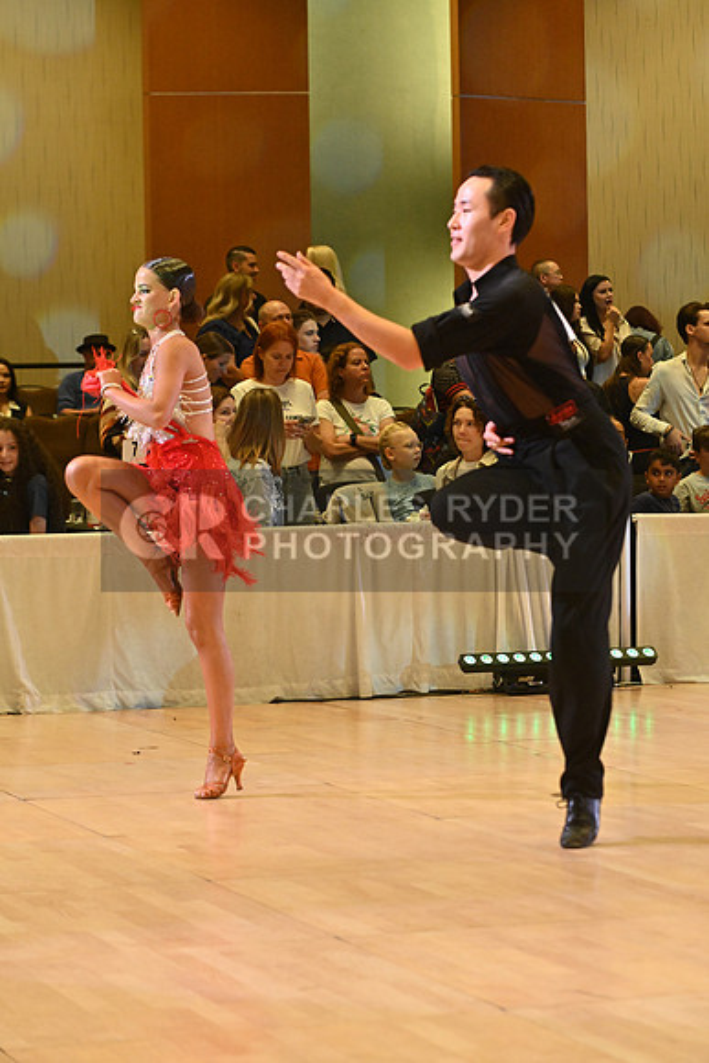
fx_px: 3100
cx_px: 354
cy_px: 532
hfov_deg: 13.0
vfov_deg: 19.5
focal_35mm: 105
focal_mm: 105
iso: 4000
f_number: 5.6
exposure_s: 1/400
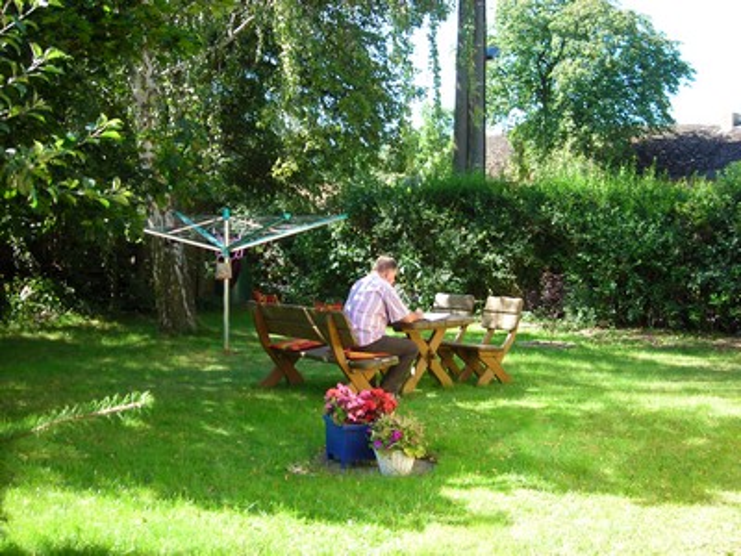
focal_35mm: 47
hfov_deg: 40.4
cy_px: 278
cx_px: 370
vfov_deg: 30.9
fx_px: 1006
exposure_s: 1/79.3
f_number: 3.4
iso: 50
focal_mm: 7.8
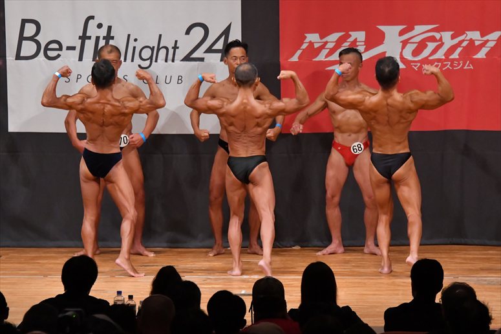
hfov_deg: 9.2
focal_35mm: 225
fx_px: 3130
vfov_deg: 6.1
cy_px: 167
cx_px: 250
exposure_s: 1/400
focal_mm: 150
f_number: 5.6
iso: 7200
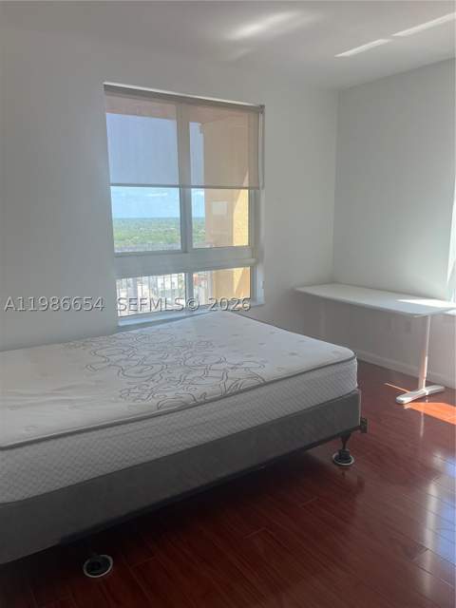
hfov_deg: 53.1
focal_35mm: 26
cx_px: 228
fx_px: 457
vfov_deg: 67.3
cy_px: 304
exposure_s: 1/397
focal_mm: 5.1
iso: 50
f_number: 1.6
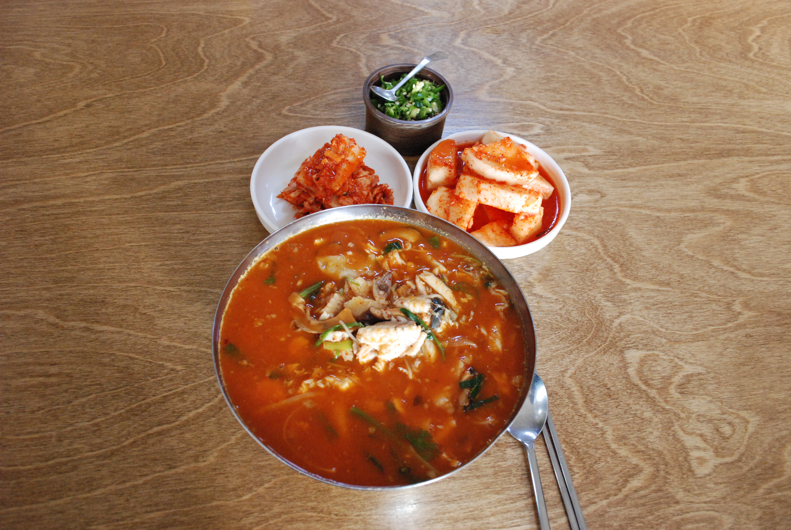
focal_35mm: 30
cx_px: 396
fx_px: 660
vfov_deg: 43.7
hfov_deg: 61.9
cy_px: 265
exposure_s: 1/160
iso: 1600
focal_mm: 20
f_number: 6.3
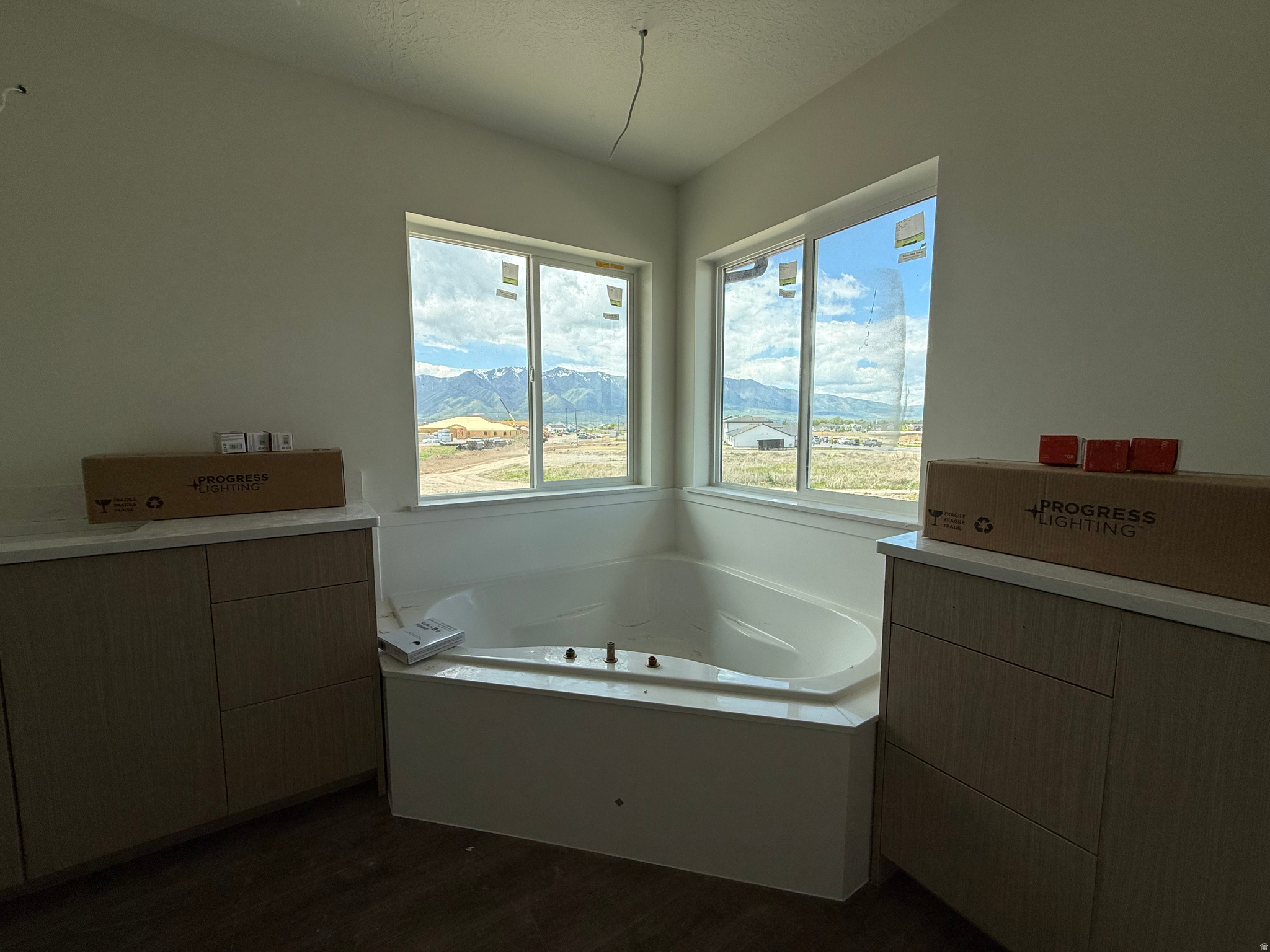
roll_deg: -0.5
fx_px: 514
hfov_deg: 102.1
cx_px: 635
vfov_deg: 85.7
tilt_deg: -6.3
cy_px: 476
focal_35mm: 14
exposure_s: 1/1145
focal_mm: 2.22
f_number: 2.2
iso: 50
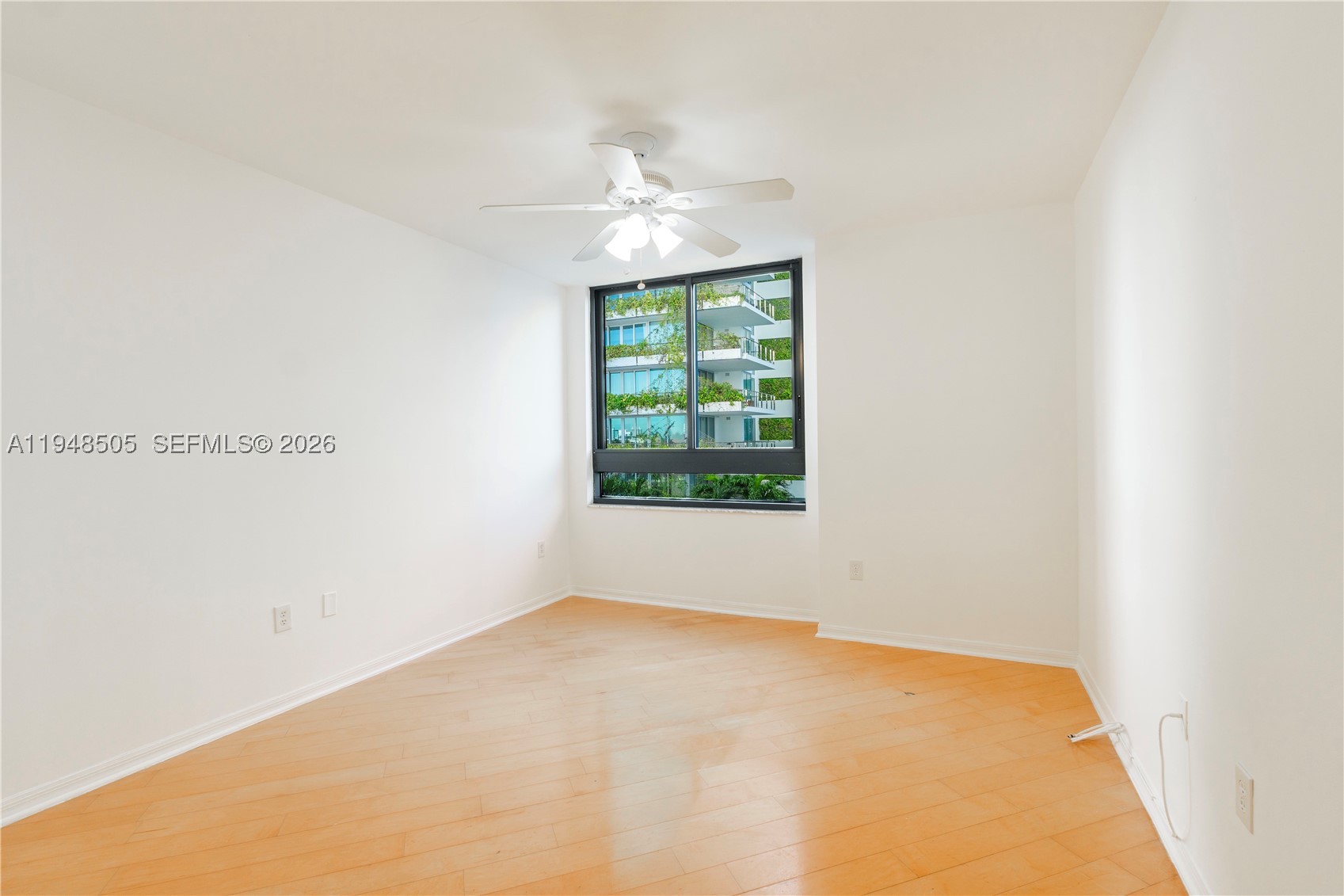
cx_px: 672
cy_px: 448
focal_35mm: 16
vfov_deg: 72.0
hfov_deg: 95.0
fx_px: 616
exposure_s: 1/8
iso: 200
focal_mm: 11
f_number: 7.1
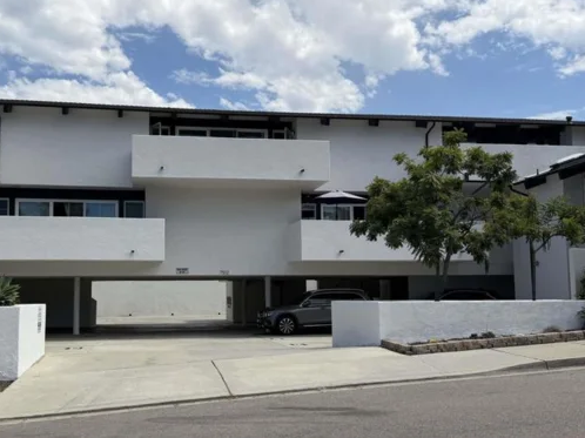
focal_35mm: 36
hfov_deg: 51.0
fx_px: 608
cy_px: 240
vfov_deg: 39.6
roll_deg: +1.2
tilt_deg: +4.7
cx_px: 230
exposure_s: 1/7353
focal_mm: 6.76
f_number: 1.78
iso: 80
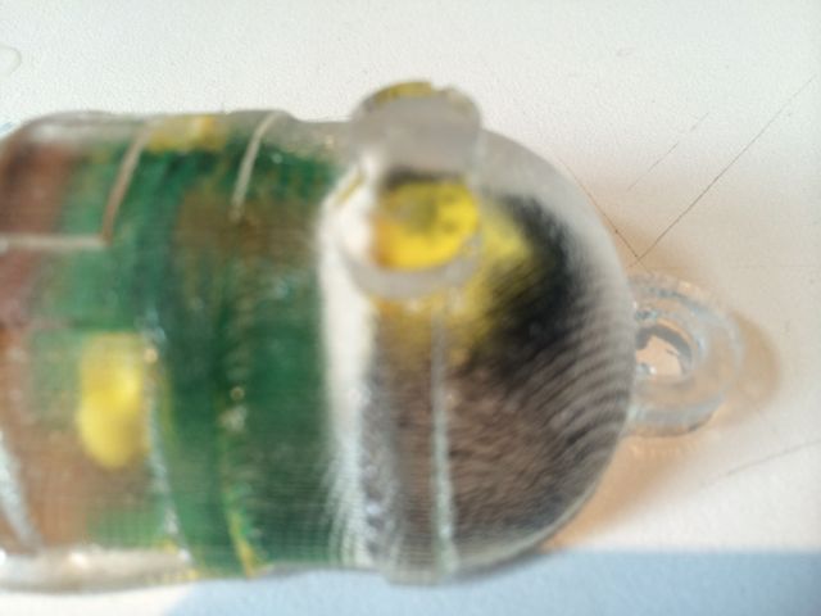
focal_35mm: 30
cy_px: 308
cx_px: 410
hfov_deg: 60.0
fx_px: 712
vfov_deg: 46.8
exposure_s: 1/33
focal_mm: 4.12
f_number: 2.2
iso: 64
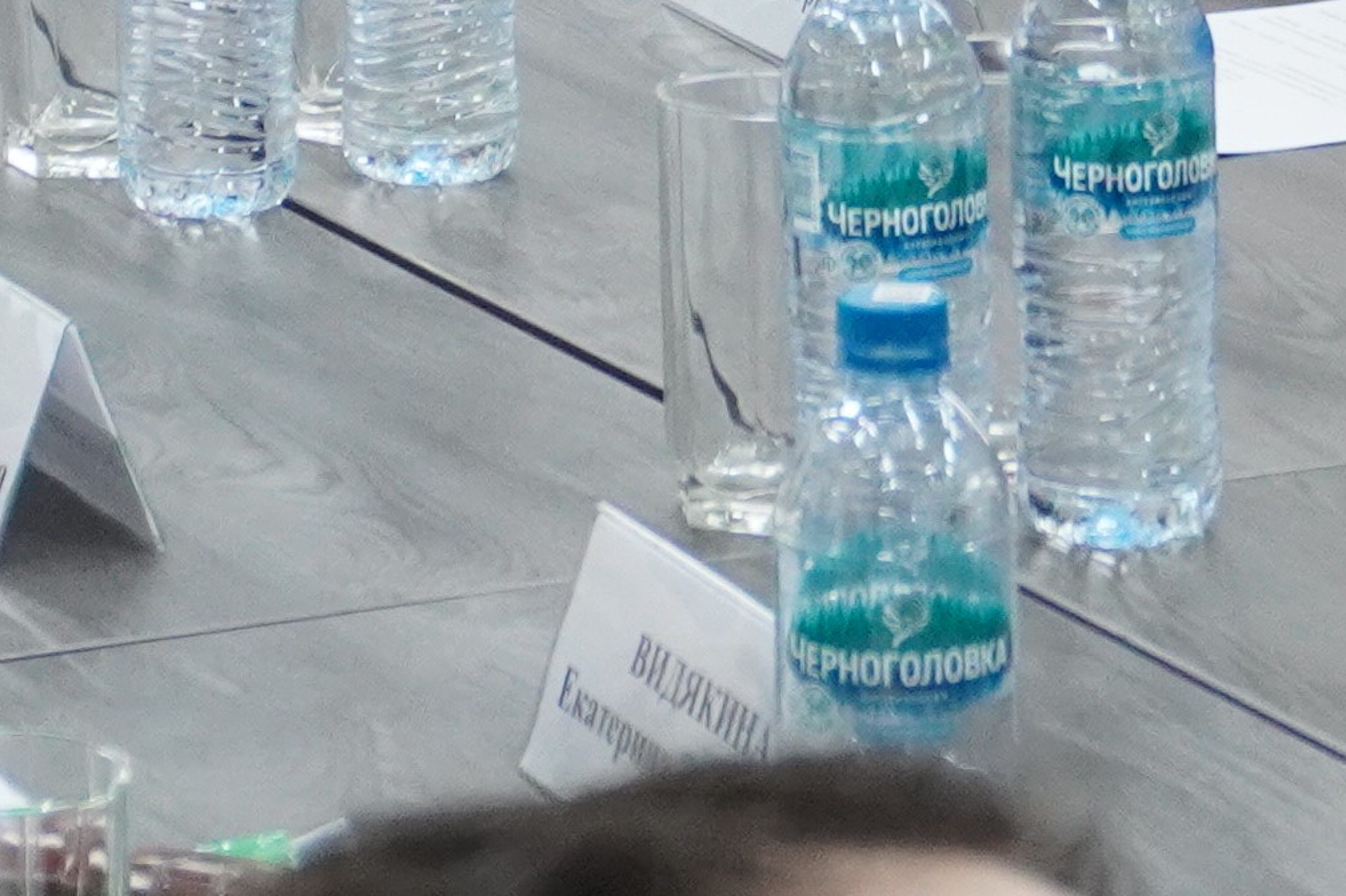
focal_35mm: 214
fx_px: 7998
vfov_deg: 6.3
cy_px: -828
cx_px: -70
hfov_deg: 9.5
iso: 1250
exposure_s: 1/125
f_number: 5.6
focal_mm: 30
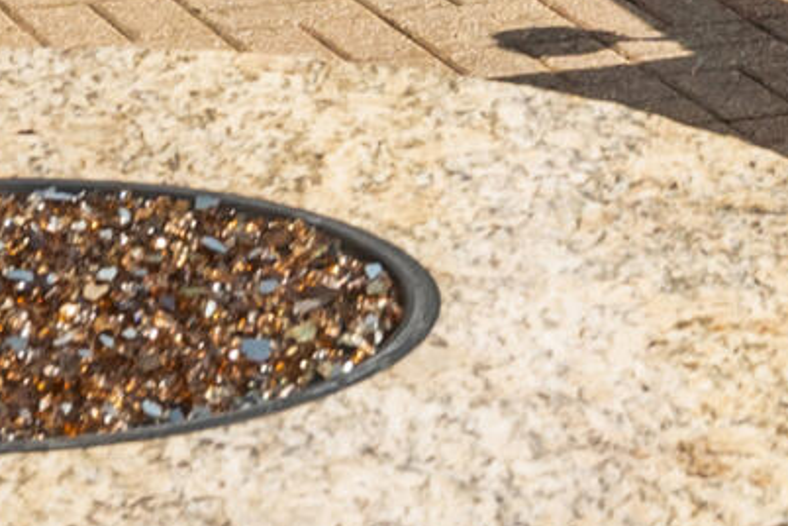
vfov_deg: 5.6
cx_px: 1688
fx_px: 4903
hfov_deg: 8.6
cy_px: -1331
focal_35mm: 224
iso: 400
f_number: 8
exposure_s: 1/160
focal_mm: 20.2
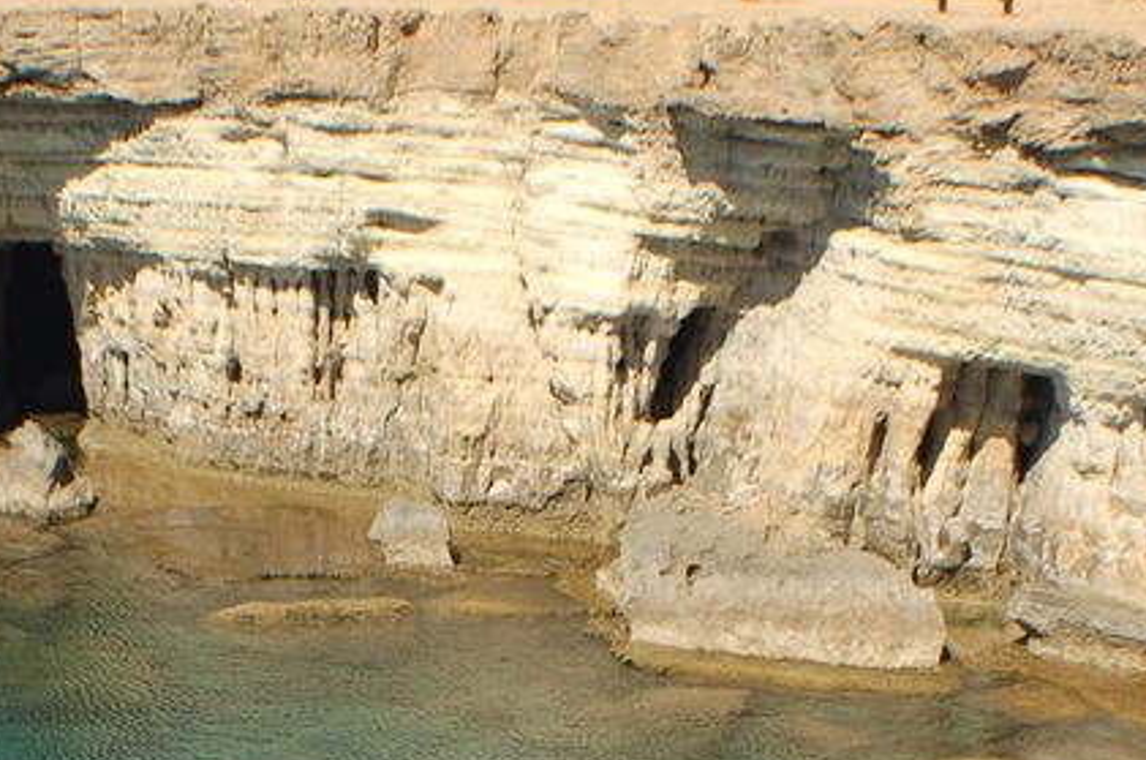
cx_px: 370
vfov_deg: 10.4
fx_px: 4162
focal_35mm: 131
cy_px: 689
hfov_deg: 15.6
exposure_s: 1/1250
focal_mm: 46
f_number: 5.3
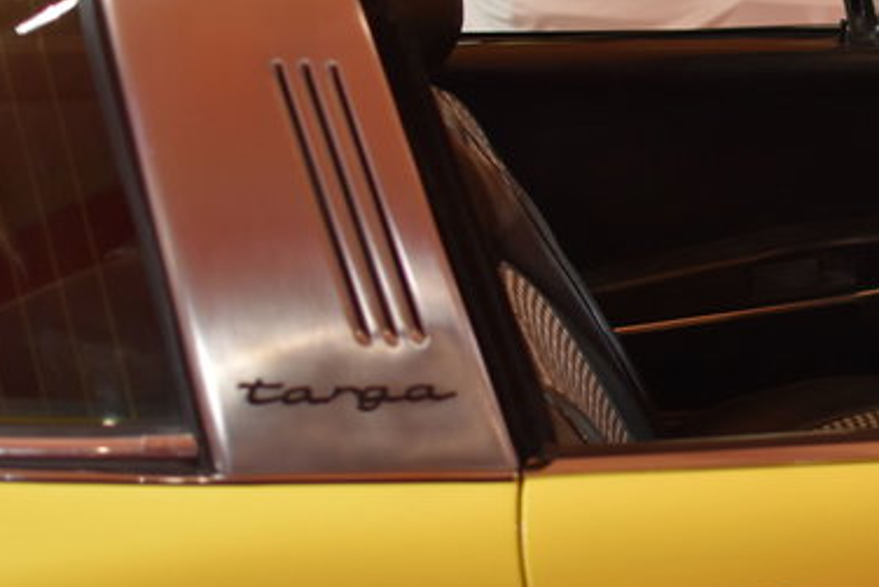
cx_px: 850
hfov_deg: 18.6
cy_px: 203
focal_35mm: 107
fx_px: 2614
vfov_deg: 12.8
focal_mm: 35
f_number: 2.5
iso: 800
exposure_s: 1/60
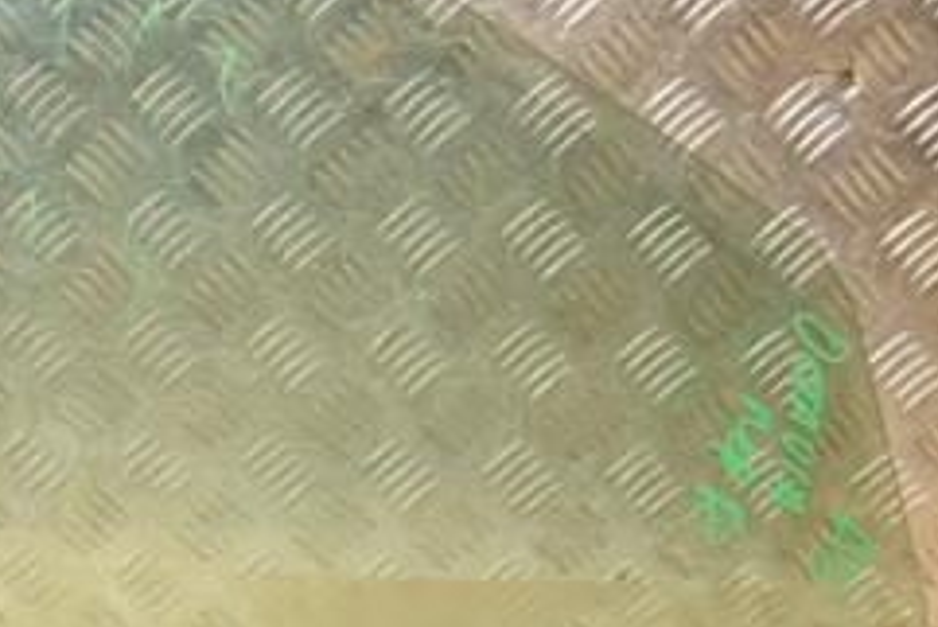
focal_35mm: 97
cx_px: -43
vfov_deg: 14.1
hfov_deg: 20.2
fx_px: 2529
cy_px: 238
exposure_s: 1/200
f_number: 5
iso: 800
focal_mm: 26
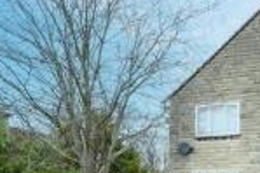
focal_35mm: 51
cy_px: 251
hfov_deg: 36.3
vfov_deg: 22.3
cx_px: 239
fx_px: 368
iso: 400
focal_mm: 16
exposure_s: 1/200
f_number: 6.3
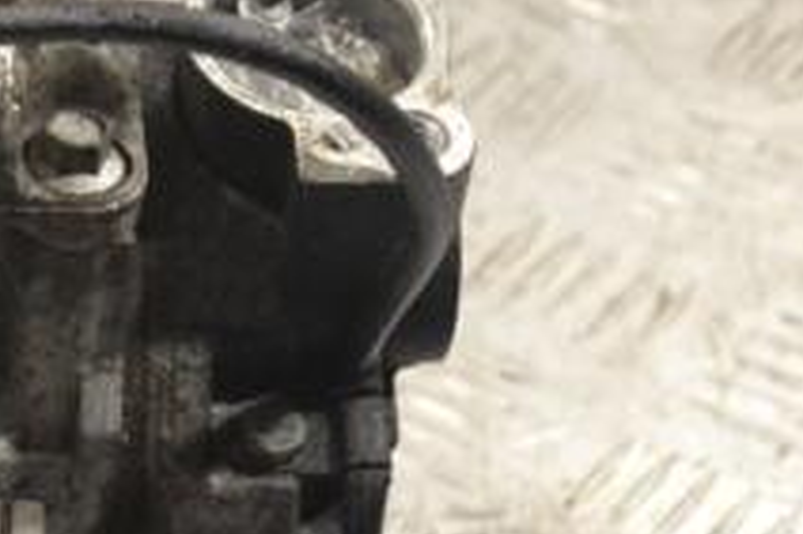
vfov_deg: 7.2
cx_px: -273
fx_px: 4266
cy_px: 292
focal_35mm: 191
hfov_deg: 10.5
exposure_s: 1/250
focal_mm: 45
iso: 3200
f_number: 8
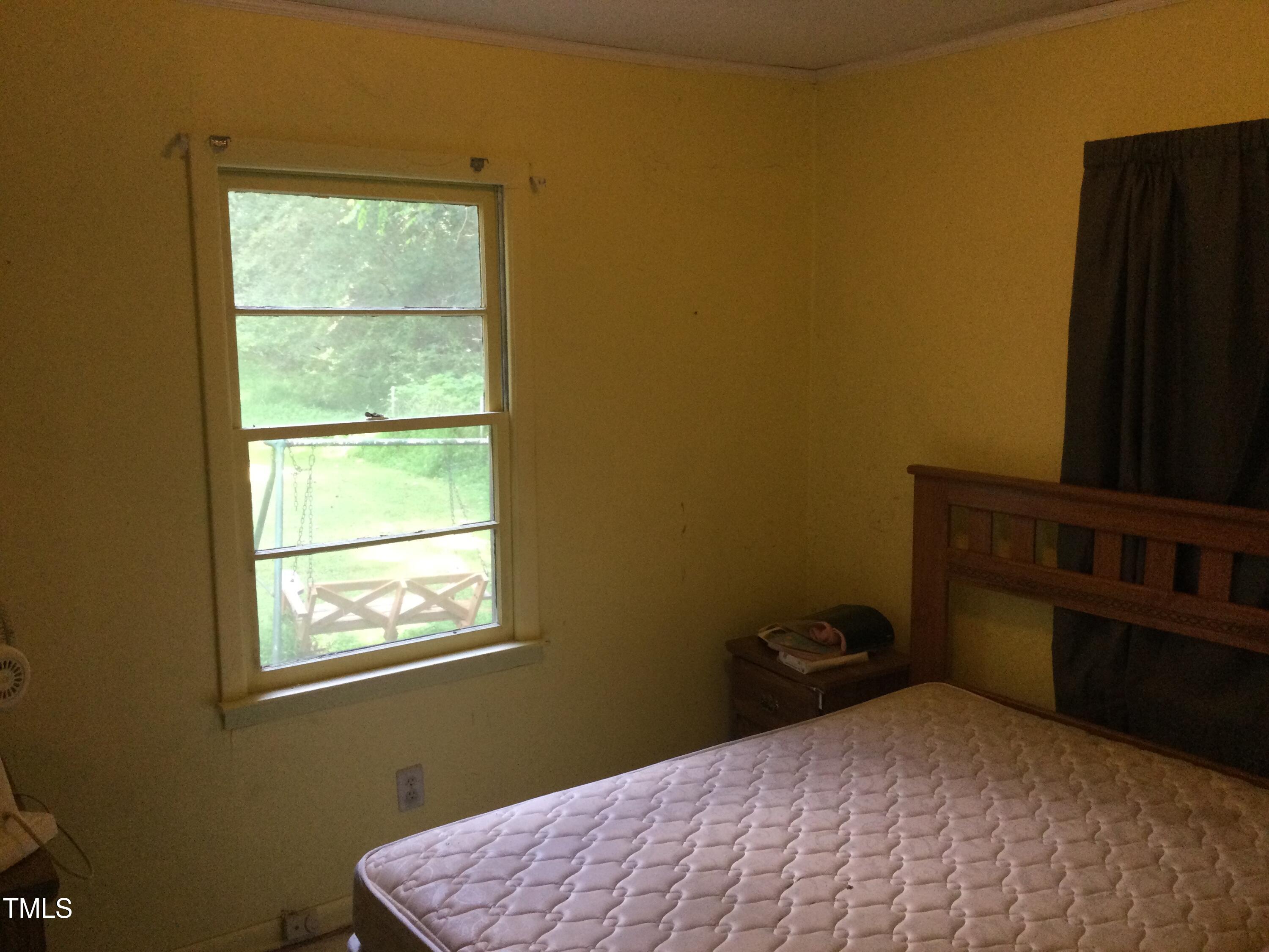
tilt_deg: -7.4
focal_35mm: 31
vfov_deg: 45.4
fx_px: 1136
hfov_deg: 58.4
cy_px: 476
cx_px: 634
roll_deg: -0.3
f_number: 2.4
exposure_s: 1/30
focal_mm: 3.3
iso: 125
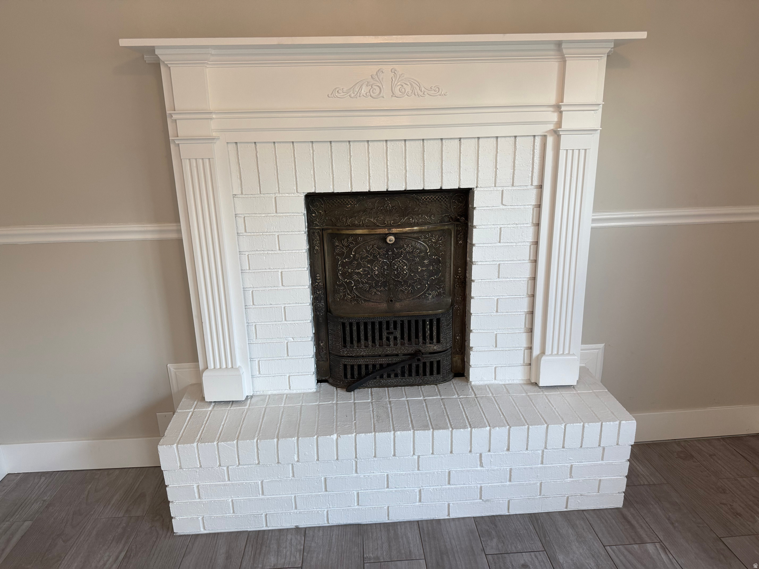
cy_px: 284
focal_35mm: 24
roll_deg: +1.9
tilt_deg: -16.1
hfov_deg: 71.6
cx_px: 380
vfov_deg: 56.8
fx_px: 526
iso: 160
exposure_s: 1/120
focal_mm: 6.76
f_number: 1.78
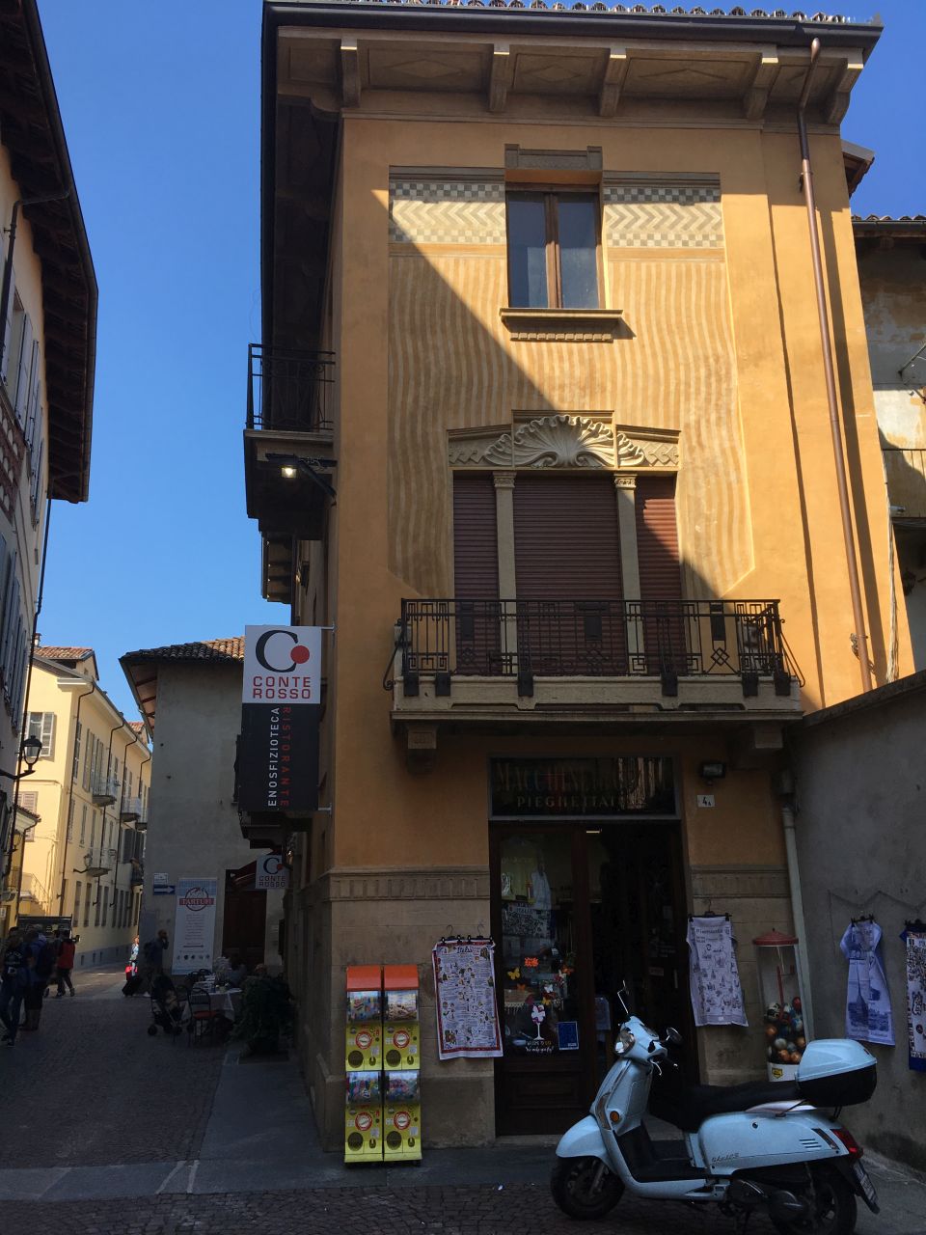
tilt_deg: +16.4
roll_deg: +1.1
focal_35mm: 29
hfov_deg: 48.2
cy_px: 618
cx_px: 463
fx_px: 1034
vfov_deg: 61.7
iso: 25
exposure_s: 1/836
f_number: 2.2
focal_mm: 4.15
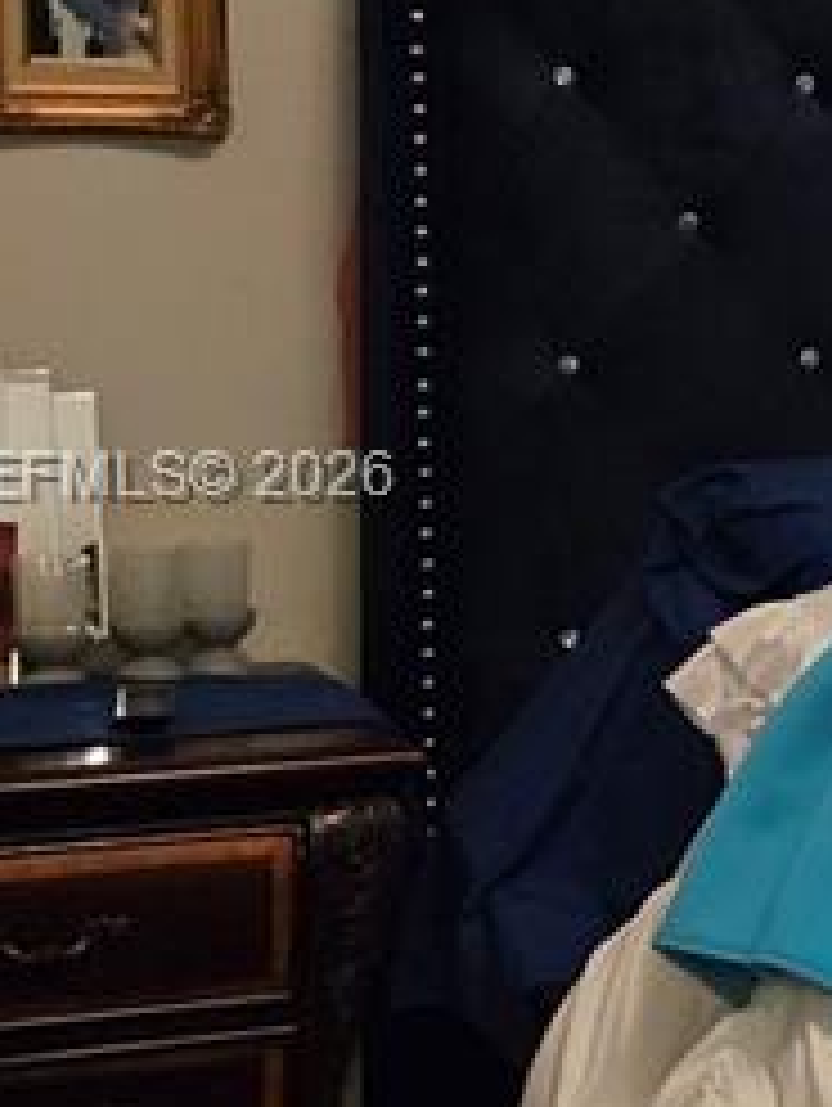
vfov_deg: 17.5
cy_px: 482
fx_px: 3583
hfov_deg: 12.0
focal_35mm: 112
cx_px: 1588
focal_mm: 6.5
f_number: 1.4
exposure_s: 1/120
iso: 400
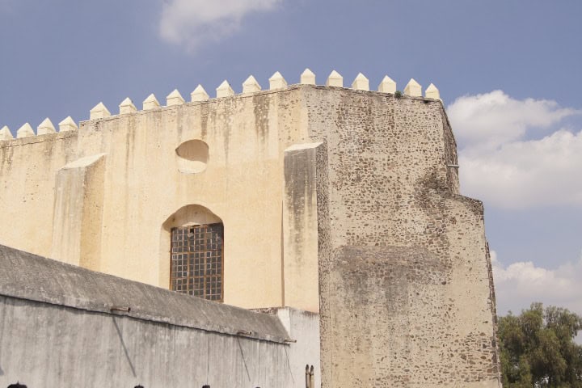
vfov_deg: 31.9
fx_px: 679
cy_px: 194
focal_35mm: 42
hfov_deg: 46.4
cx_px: 291
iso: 200
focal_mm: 28
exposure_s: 1/1600
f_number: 5.6
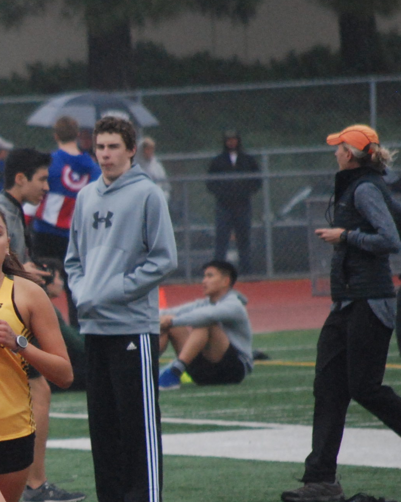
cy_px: 401
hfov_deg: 1.8
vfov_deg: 2.3
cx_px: -228
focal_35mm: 843
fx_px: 12506
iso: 1000
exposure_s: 1/1000
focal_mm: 200
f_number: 5.6
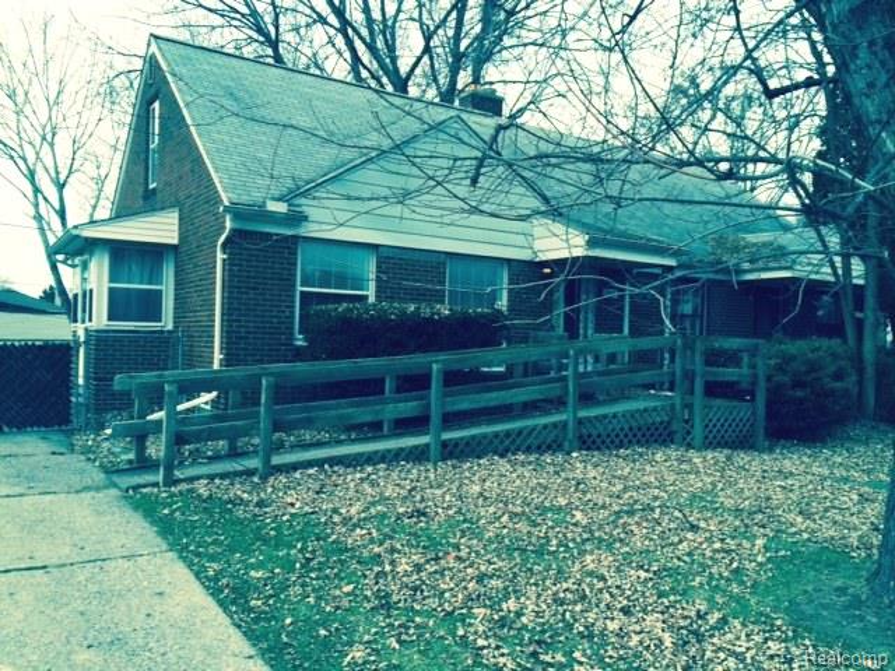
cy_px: 336
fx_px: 776
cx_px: 448
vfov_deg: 46.8
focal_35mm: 30
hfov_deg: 60.0
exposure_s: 1/622
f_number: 2.2
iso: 32
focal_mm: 4.12
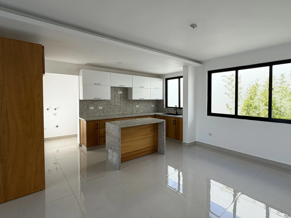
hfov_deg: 86.7
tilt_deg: -2.5
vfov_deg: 71.5
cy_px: 103
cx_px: 174
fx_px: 151
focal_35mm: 18
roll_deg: -0.1
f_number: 2.2
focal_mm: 2.22
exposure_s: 1/502
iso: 64
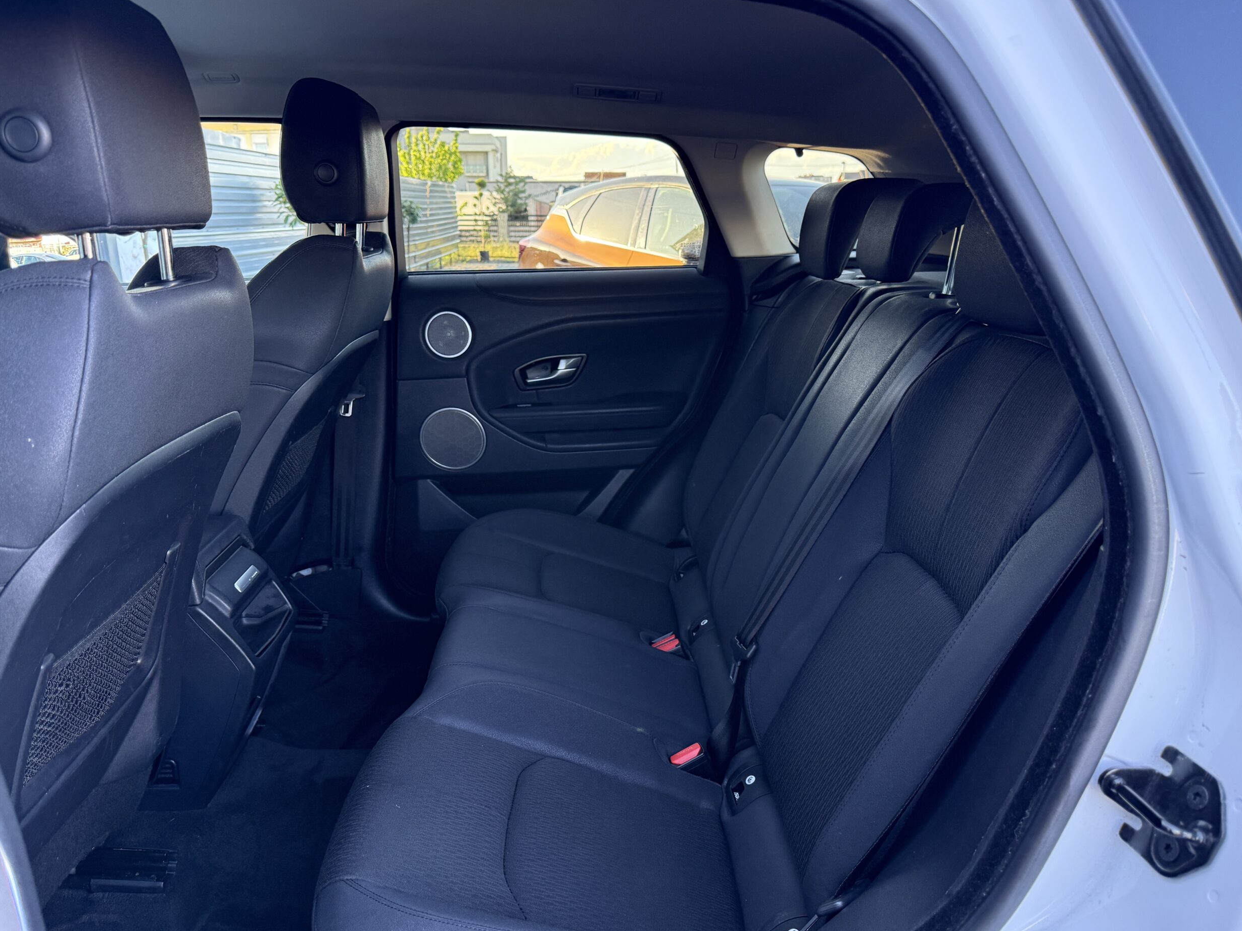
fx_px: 897
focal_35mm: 25
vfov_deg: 54.9
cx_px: 622
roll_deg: +0.0
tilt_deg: -15.2
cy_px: 475
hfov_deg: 69.4
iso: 200
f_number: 1.78
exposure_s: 1/74
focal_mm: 6.76
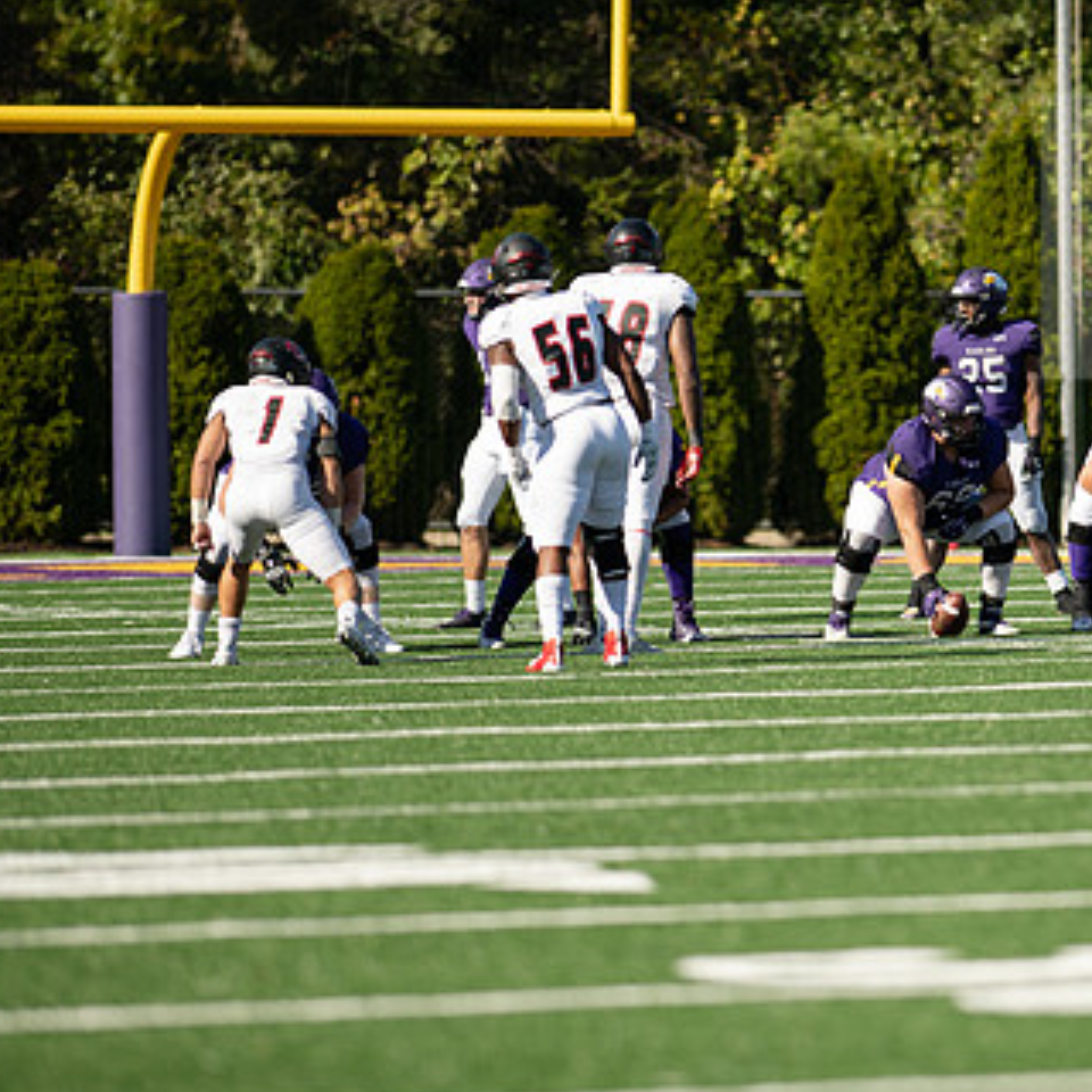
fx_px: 16489
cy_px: 507
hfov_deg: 3.8
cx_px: 938
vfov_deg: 3.8
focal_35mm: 462
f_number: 3.2
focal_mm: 300
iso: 160
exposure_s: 1/1600
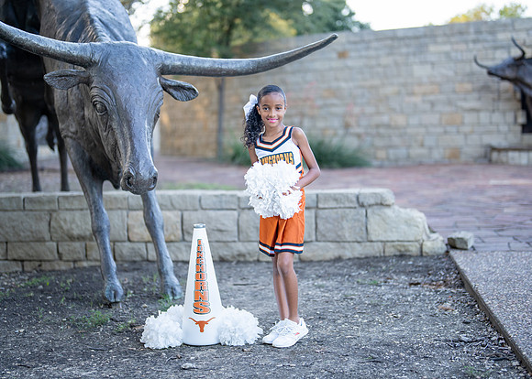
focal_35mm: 59
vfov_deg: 24.2
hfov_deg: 33.5
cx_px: 258
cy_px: 185
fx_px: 885
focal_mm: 50
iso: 250
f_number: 1.2
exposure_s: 1/1000
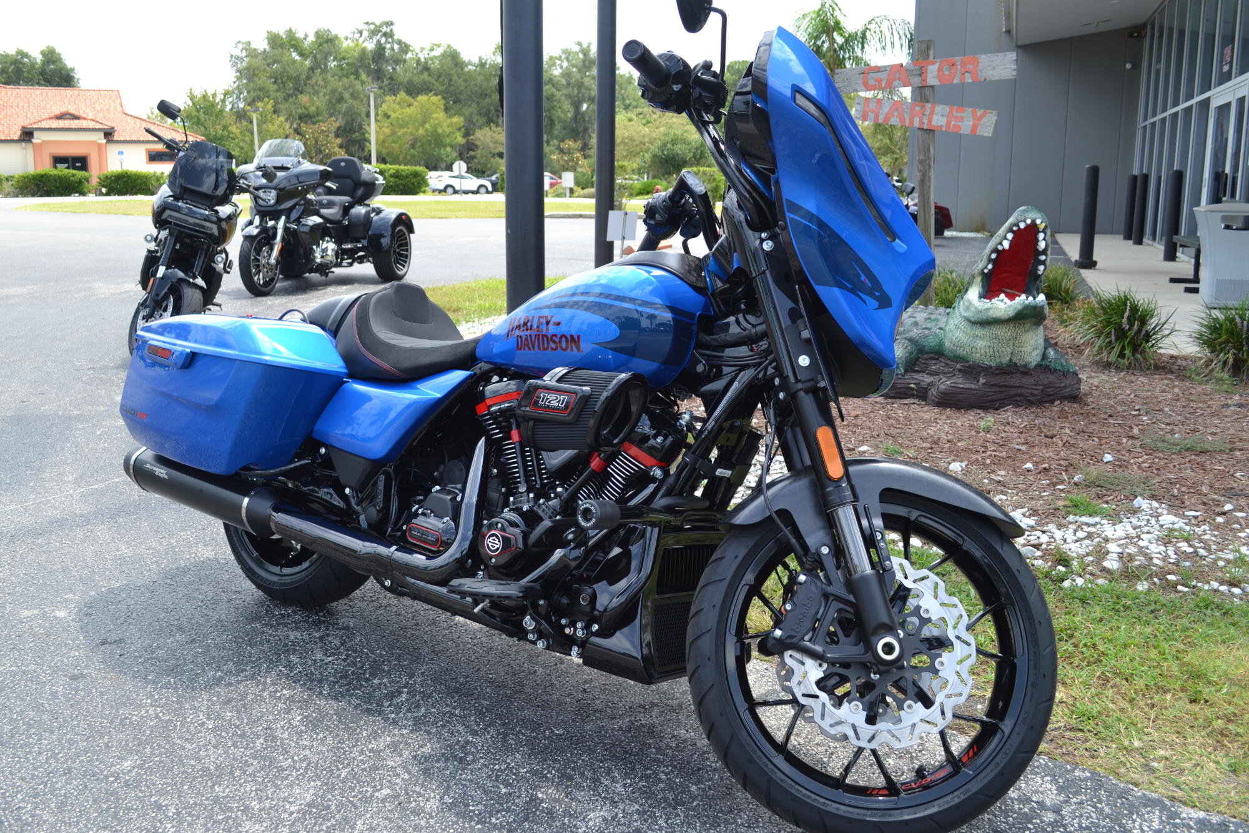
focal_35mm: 33
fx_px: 1145
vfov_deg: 40.0
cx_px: 624
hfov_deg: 57.2
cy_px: 416
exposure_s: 1/125
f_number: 5.6
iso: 100
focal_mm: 22
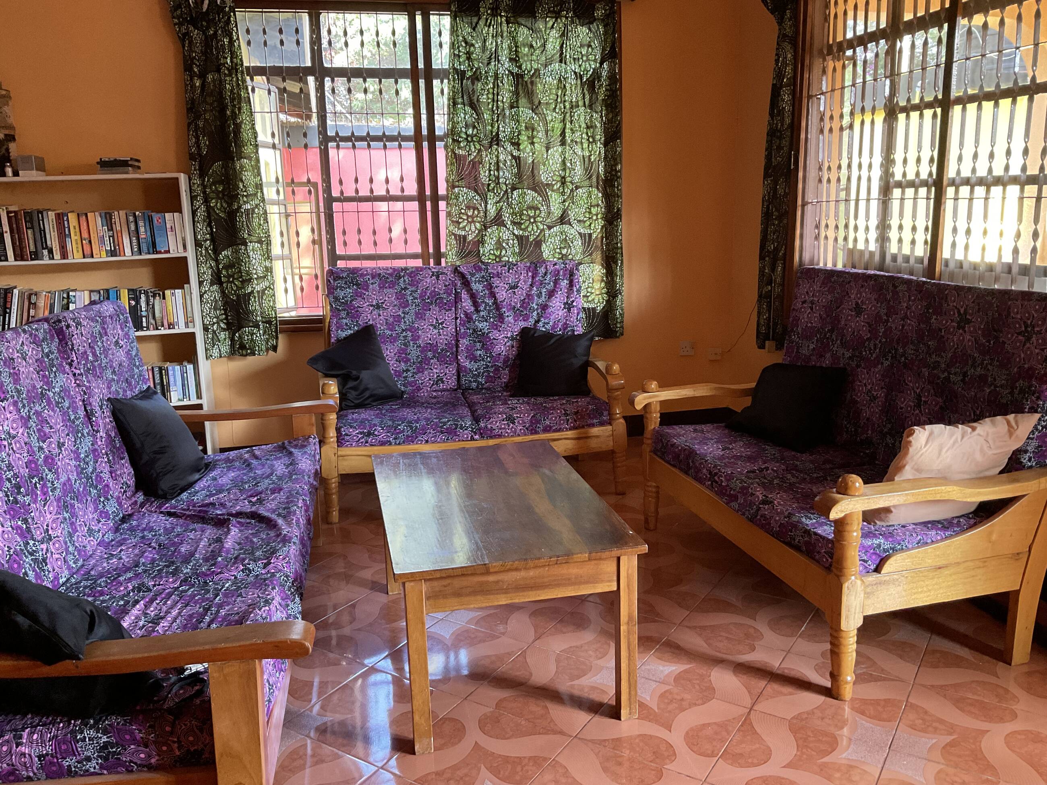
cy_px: 392
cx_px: 524
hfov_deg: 61.7
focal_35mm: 29
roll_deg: +1.4
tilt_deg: -11.9
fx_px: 877
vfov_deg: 48.2
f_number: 1.8
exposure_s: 1/60
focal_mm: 3
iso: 200
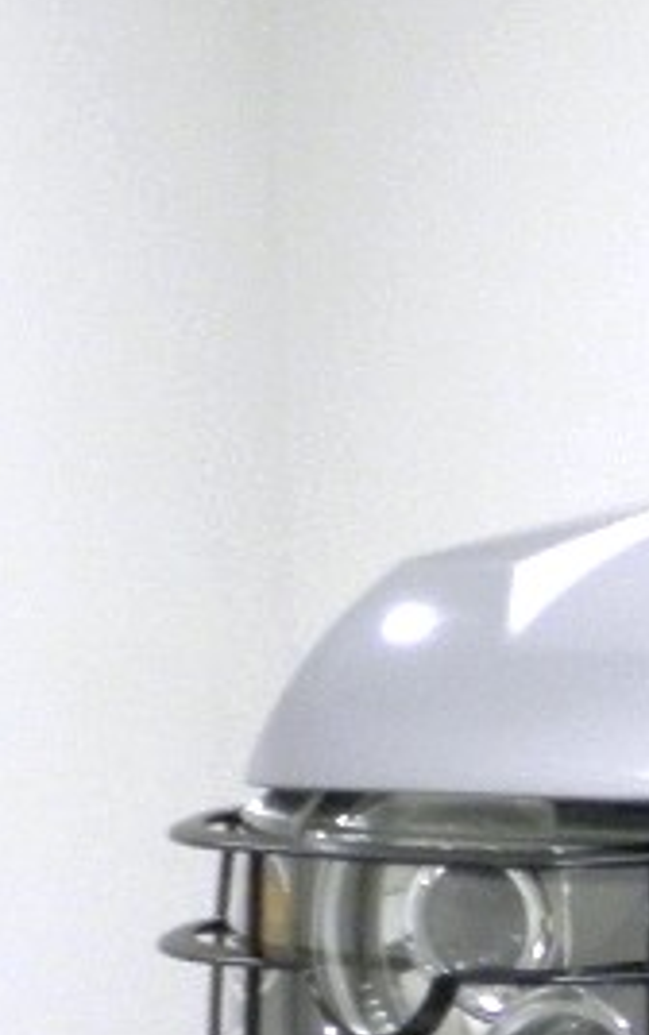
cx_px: 2395
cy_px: 896
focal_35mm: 344
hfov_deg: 3.7
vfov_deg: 6.1
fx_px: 9714
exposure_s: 1/10
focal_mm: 12.2
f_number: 4.3
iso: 200
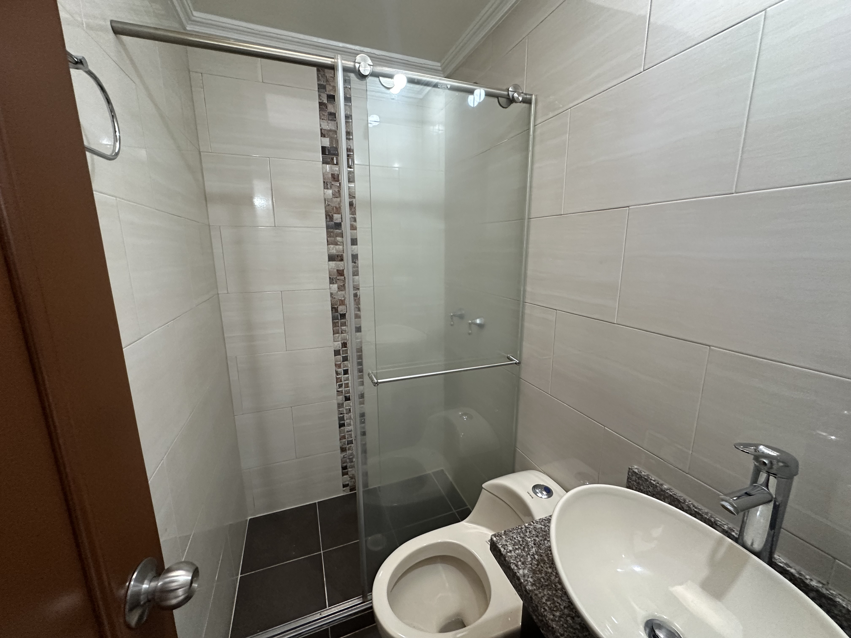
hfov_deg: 102.1
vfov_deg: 85.7
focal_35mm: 14
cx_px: 426
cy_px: 319
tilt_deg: -12.3
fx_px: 344
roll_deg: -0.2
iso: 320
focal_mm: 2.22
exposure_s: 1/60
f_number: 2.2
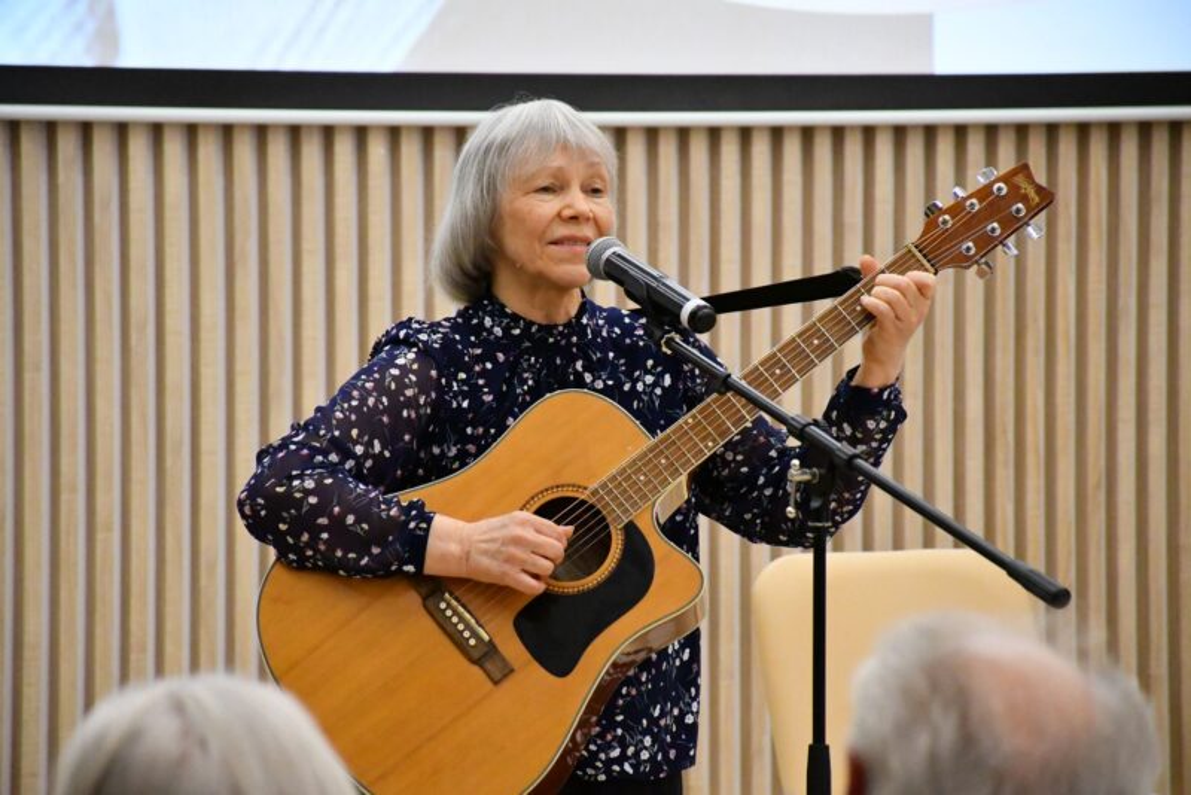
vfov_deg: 6.5
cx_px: 596
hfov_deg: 9.8
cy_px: 398
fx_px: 6950
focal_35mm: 210
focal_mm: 140
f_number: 5.6
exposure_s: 1/400
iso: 12800
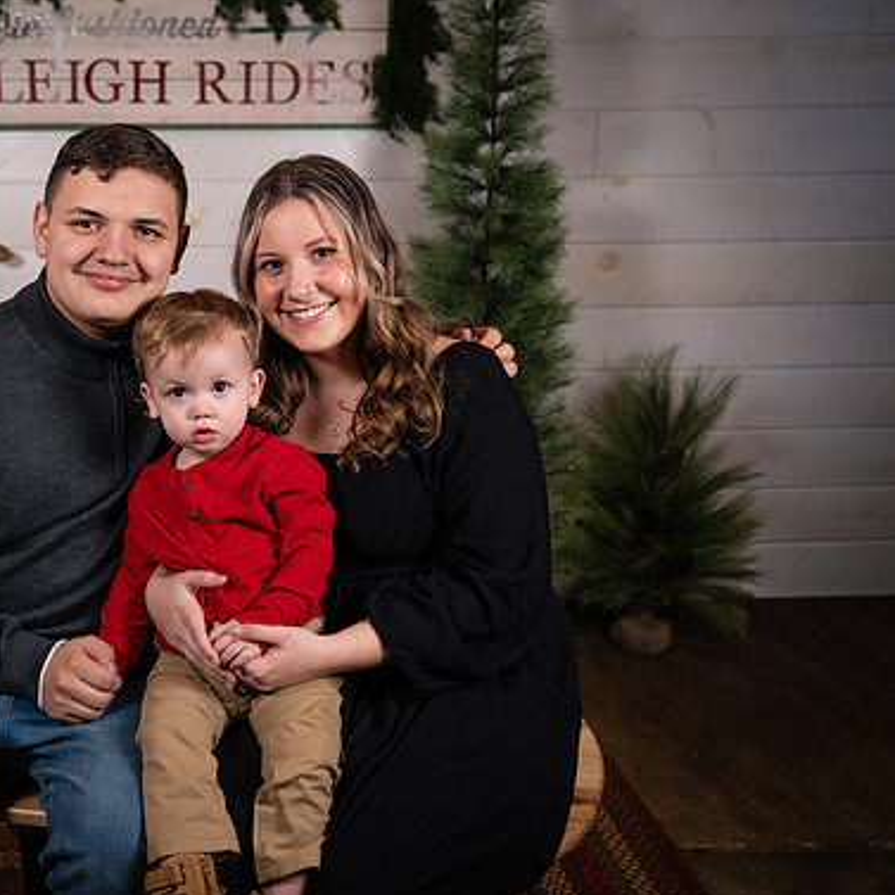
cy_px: 457
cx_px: 209
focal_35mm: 41
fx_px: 1199
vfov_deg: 40.9
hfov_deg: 39.7
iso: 250
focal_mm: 31
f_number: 3.5
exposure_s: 1/250
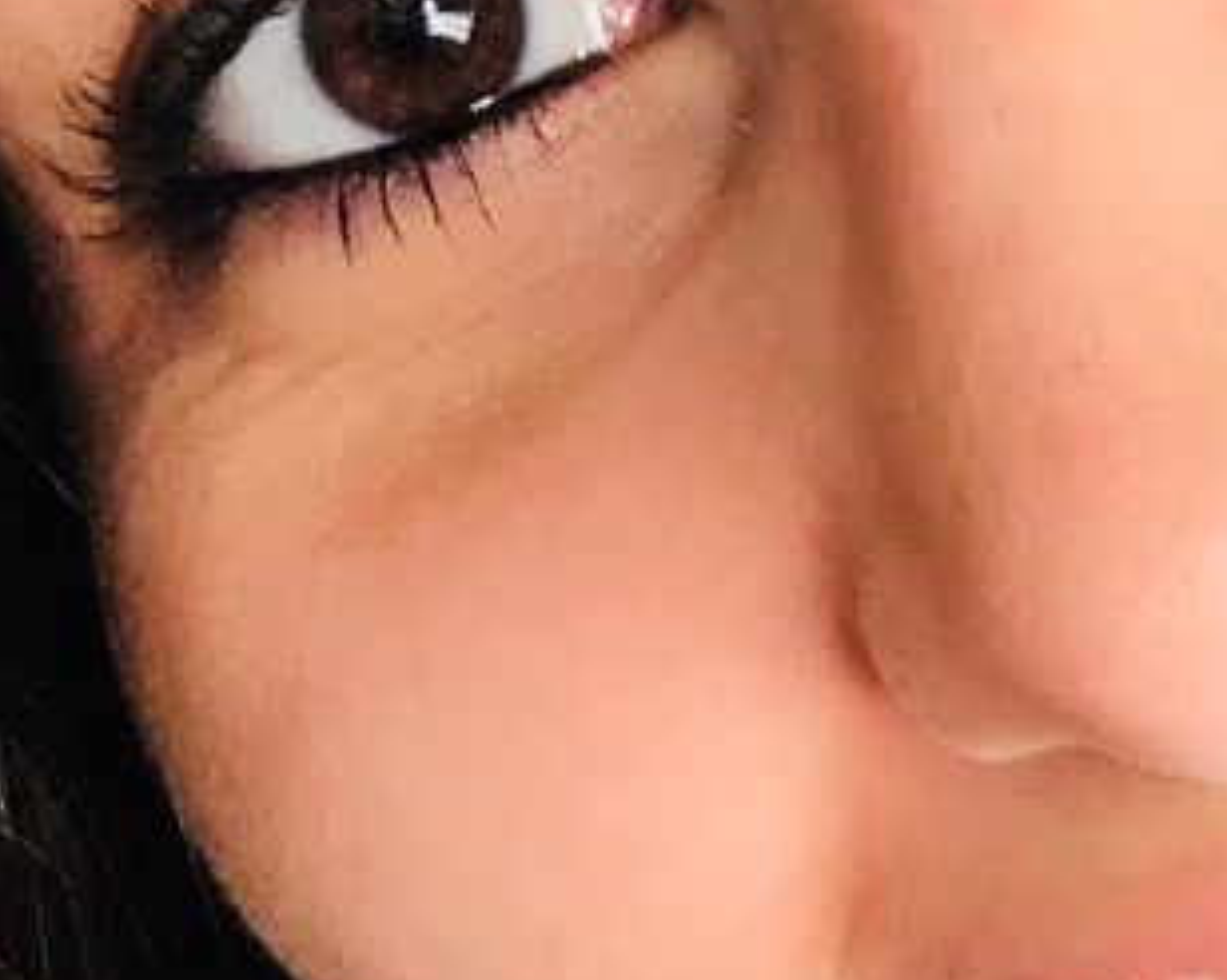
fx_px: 6496
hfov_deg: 10.5
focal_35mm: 179
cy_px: 1159
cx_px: 1601
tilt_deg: -5.1
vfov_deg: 8.5
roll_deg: -3.1
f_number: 1.8
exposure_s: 1/50
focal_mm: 3.99
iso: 32
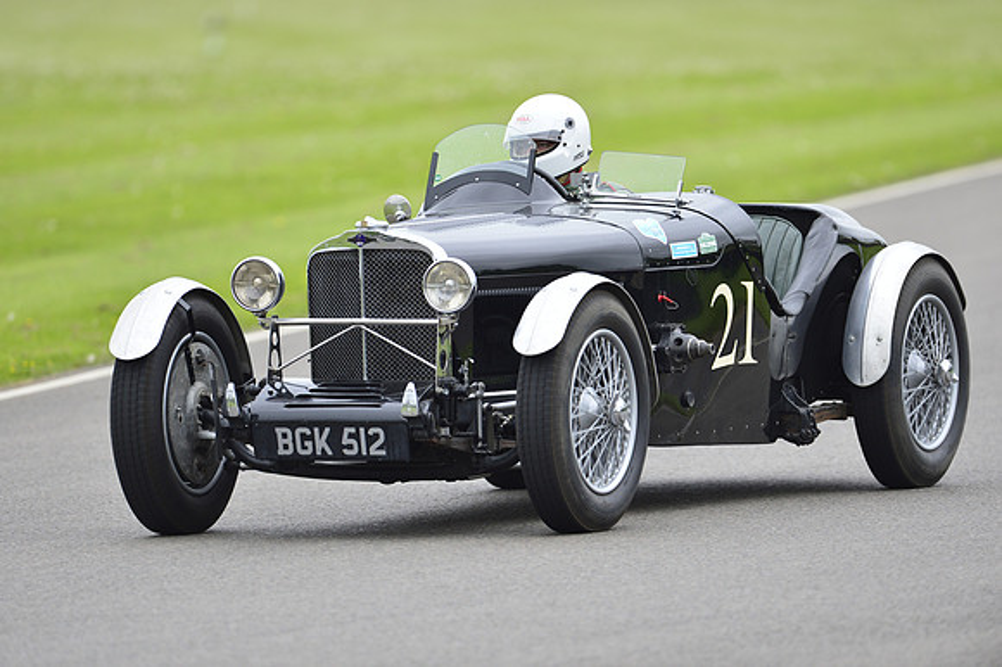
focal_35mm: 500
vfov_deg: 2.7
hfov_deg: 4.1
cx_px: 501
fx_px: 13908
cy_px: 334
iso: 640
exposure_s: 1/1250
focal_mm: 500
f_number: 5
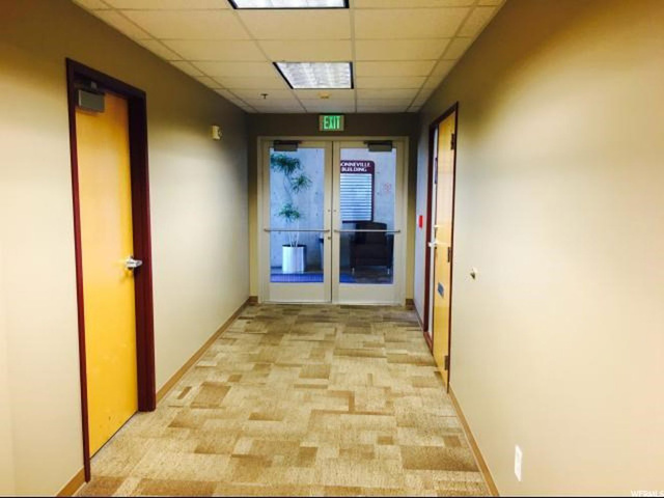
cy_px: 249
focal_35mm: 29
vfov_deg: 48.2
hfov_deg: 61.7
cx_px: 332
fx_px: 556
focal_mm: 4.15
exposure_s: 1/30
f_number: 2.2
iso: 100
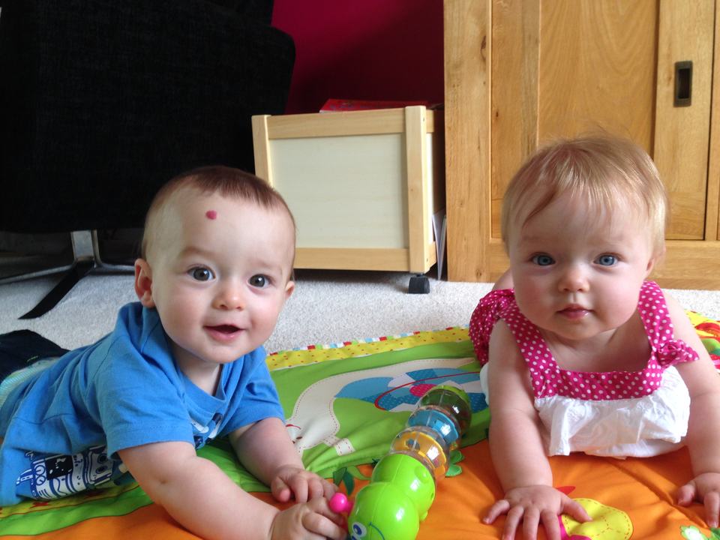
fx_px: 686
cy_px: 270
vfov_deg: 42.9
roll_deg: +4.1
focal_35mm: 33
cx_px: 360
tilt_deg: -10.6
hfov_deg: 55.4
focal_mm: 4.12
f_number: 2.4
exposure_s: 1/30
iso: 50
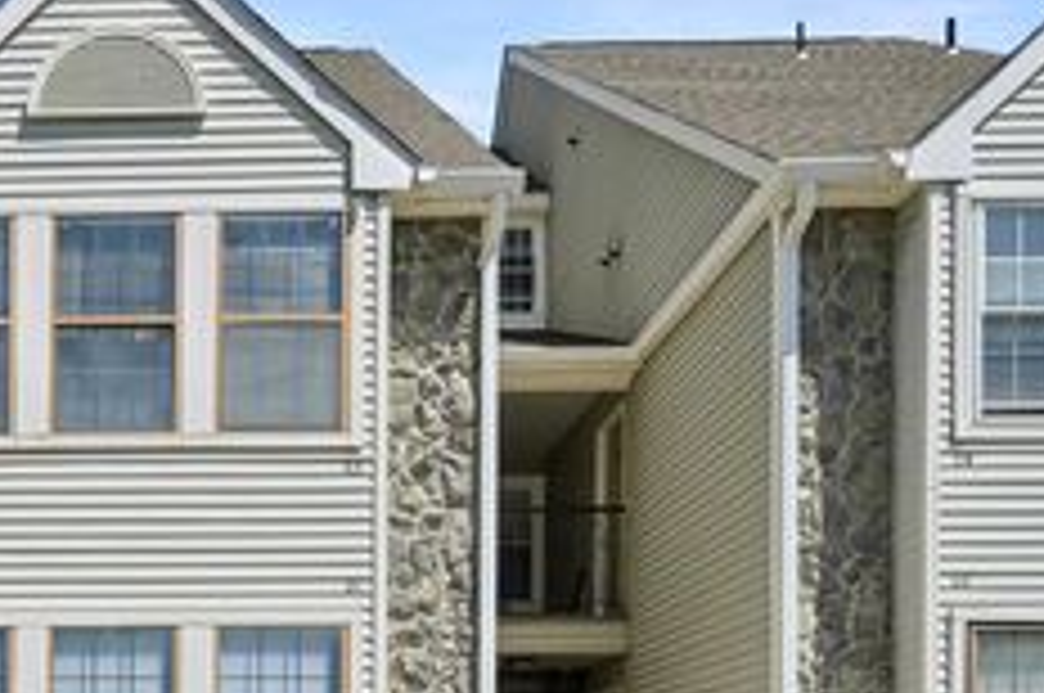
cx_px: 180
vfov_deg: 30.7
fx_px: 1219
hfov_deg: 43.7
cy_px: 587
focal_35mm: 42
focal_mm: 19.5
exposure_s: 1/800
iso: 400
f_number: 11
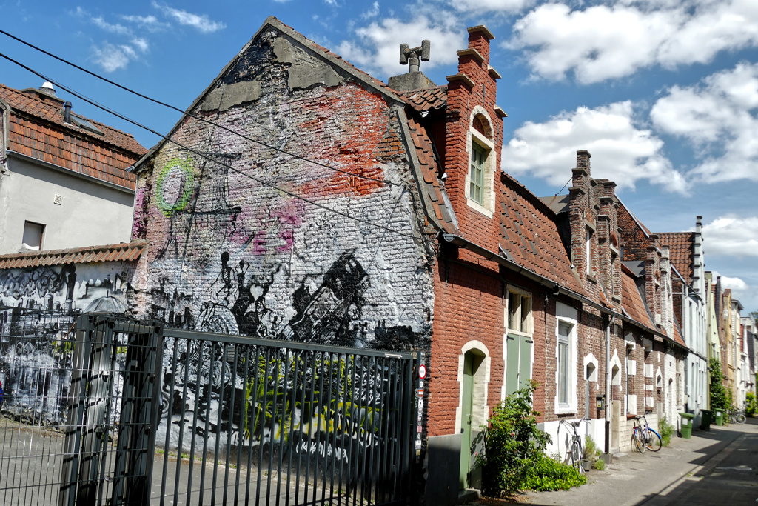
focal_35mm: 36
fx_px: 758
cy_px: 253
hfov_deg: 53.1
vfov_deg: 36.9
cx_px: 379
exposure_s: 1/2000
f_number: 3.1
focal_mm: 13.2
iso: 125
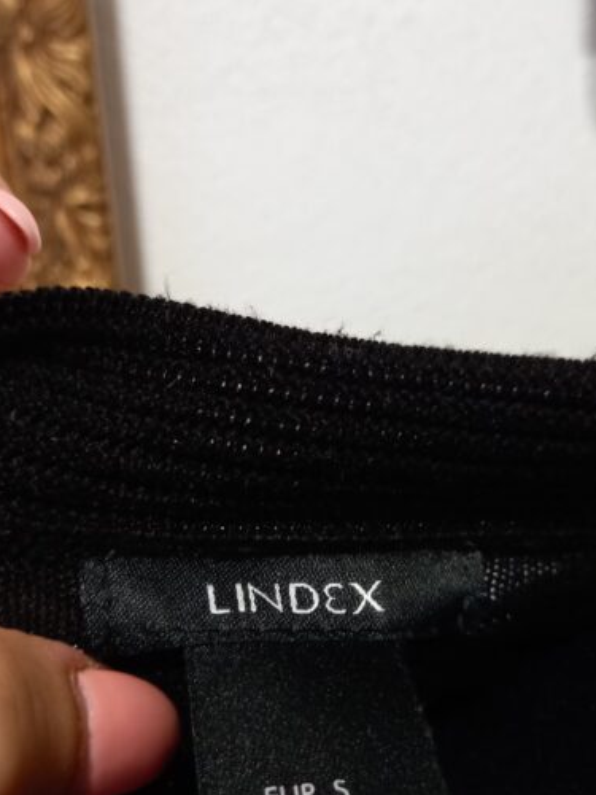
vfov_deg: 46.7
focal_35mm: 40
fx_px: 918
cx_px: 308
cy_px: 456
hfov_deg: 36.0
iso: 250
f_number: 2
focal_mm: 4.6
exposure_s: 1/25
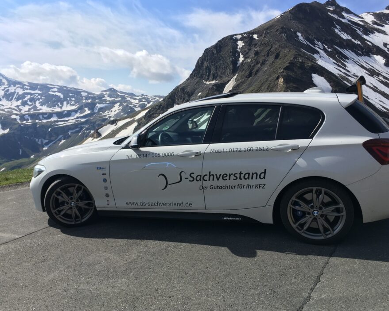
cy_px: 155
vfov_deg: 44.6
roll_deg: -3.0
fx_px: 380
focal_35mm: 33
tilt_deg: -5.5
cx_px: 177
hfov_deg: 54.1
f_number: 2.2
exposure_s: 1/1479
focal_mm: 4.15
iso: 25
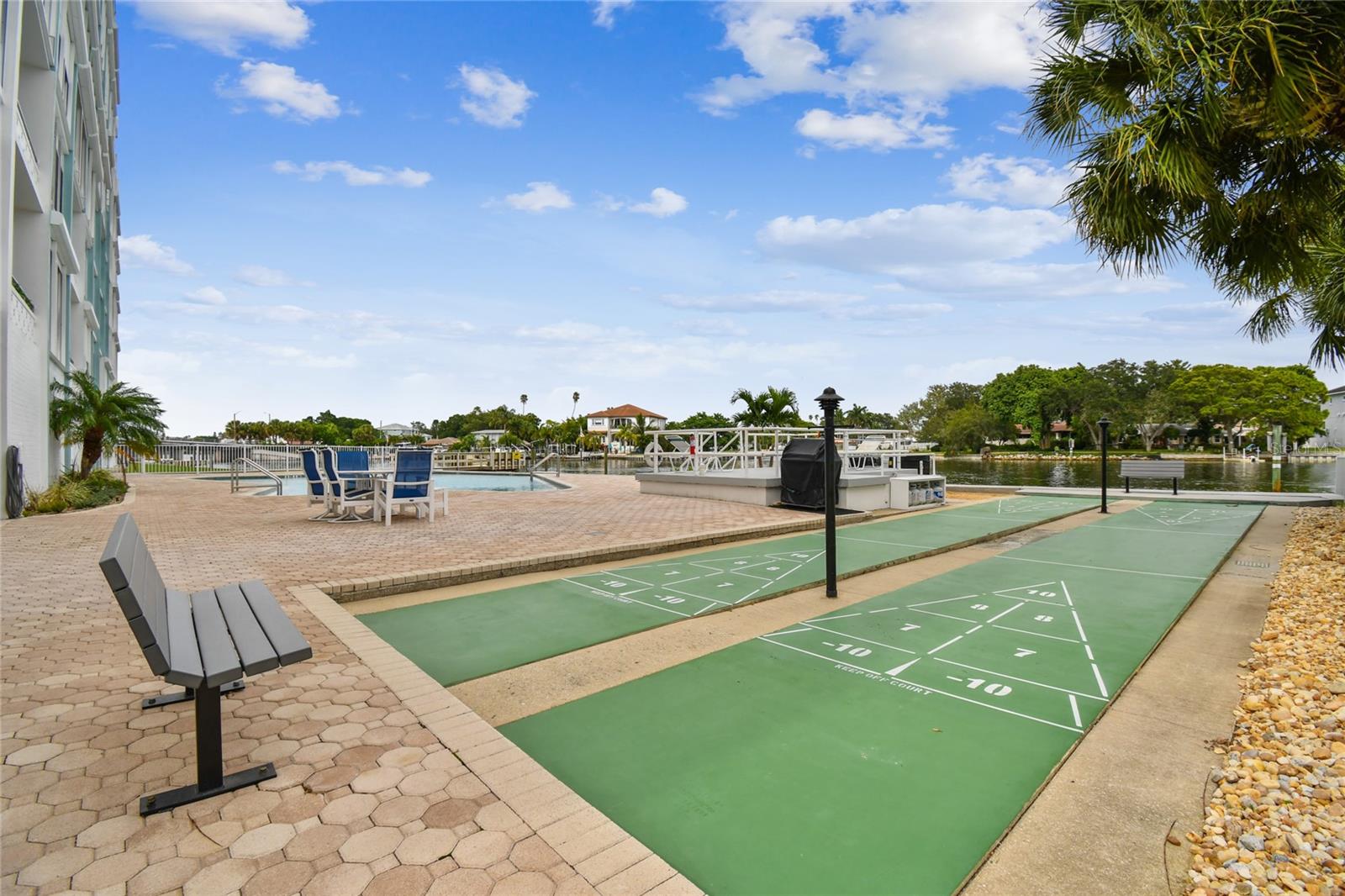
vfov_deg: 77.3
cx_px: 672
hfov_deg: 100.4
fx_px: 560
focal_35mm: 15
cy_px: 448
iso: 100
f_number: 7.1
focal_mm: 10
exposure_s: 1/500
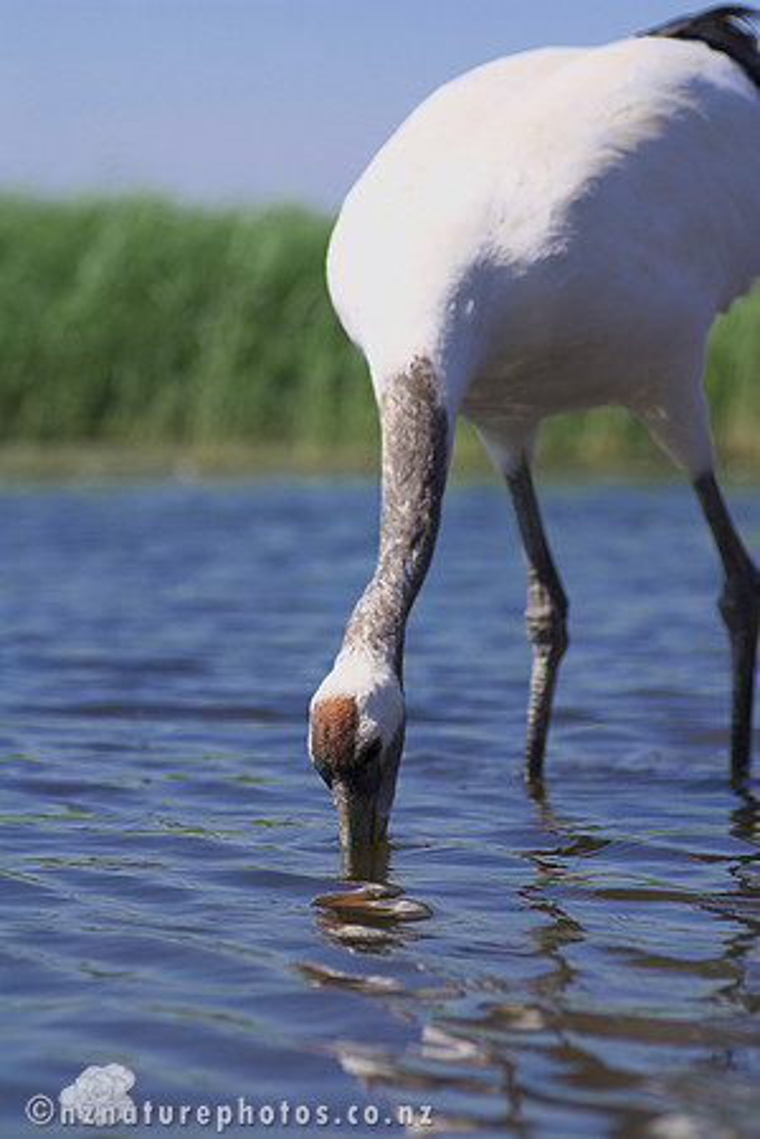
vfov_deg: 15.2
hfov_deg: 10.2
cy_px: 570
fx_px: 4275
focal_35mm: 135
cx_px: 380
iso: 100
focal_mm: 90
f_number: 5
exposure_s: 1/1000
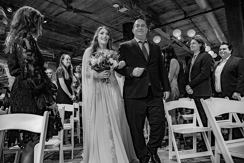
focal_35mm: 24
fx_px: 163
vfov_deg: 53.2
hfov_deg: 73.7
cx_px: 122
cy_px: 82
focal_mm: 24
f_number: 5
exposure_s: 1/125
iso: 800
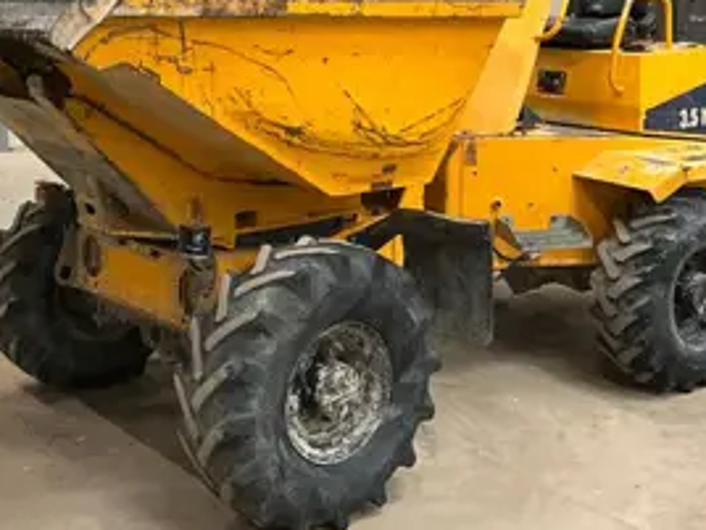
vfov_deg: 27.5
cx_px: 319
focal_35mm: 52
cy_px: 108
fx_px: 1061
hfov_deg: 36.8
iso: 200
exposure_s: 1/60
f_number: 1.8
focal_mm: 3
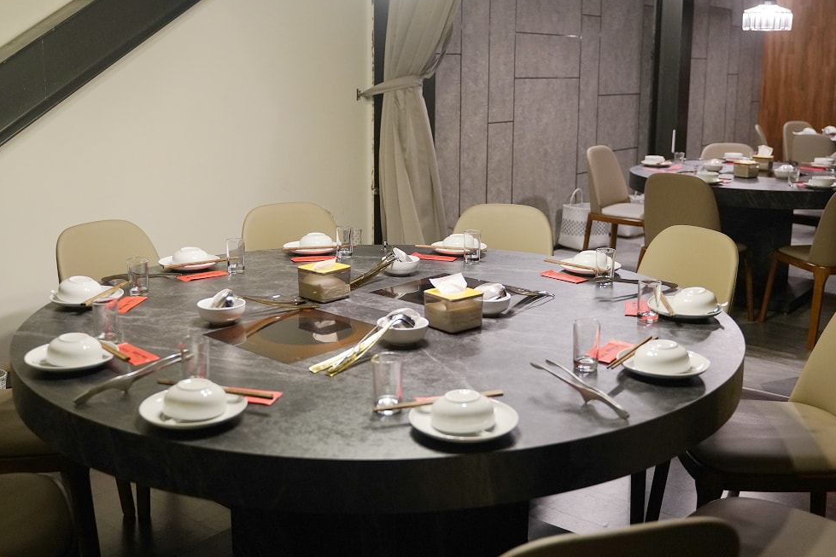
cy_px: 221
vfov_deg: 34.9
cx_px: 419
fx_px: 883
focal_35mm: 38
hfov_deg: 50.7
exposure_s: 1/160
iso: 2500
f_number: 2.8
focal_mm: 31
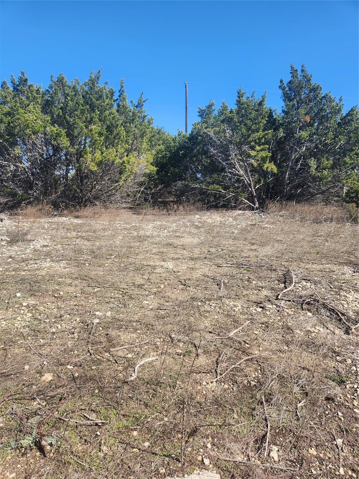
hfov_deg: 58.9
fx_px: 318
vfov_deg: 73.9
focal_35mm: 23
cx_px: 180
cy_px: 240
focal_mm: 5.4
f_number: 1.8
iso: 20
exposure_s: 1/907
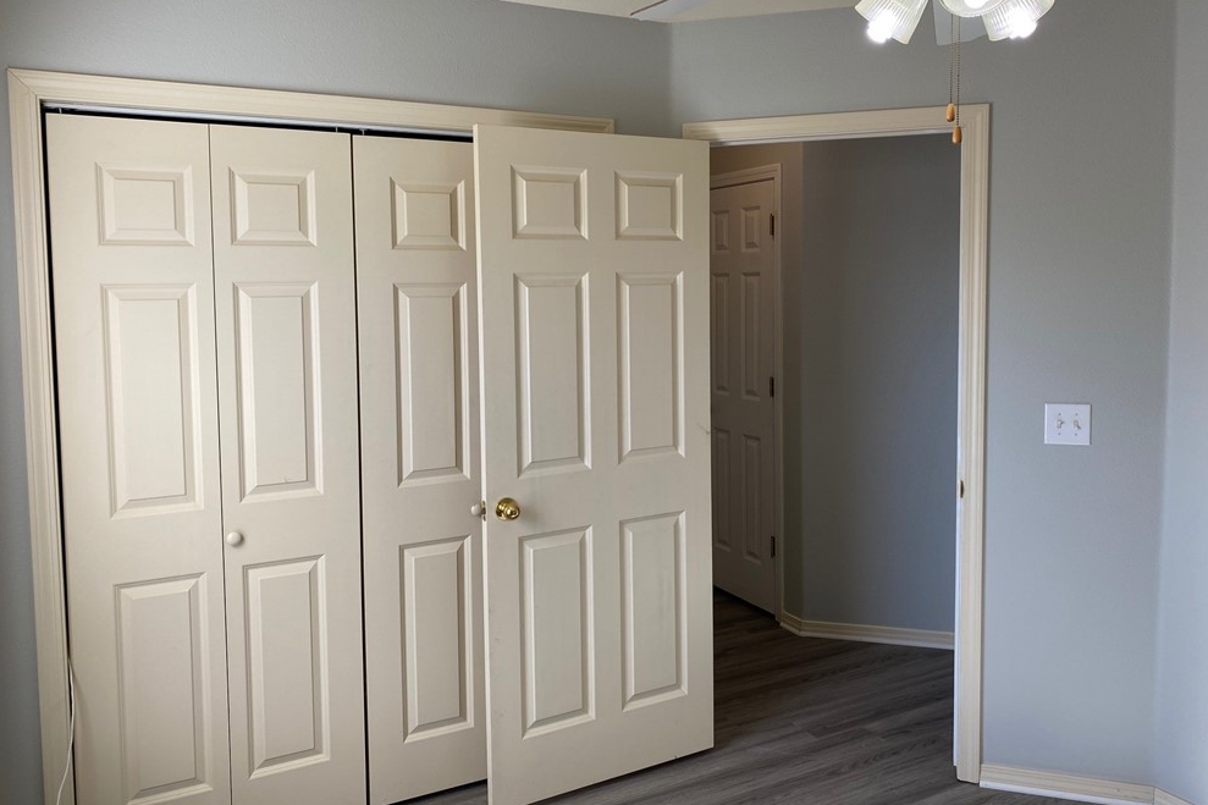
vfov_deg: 46.3
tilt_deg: -2.4
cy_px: 357
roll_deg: +0.6
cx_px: 613
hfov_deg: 65.5
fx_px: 939
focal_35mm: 28
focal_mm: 4.25
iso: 32
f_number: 1.8
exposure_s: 1/192
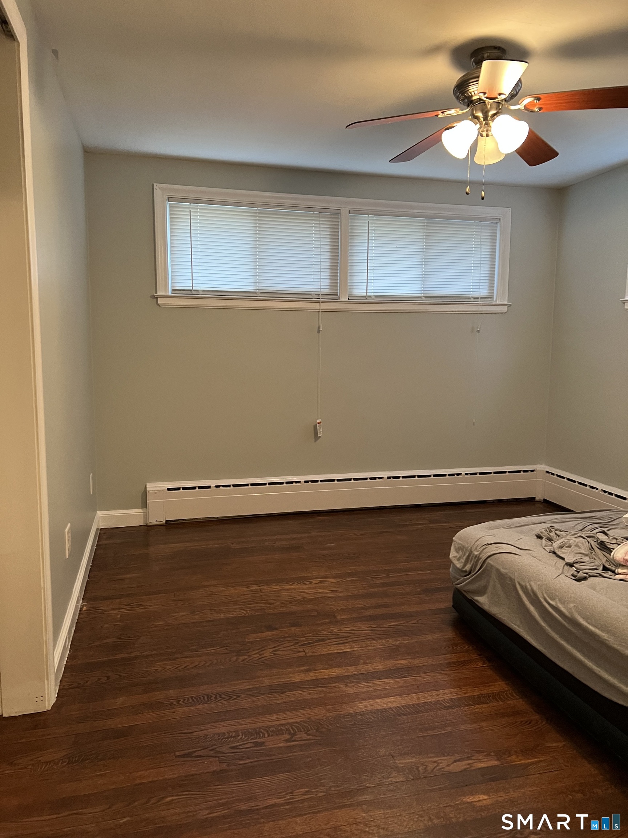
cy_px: 419
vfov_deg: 67.3
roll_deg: -1.7
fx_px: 629
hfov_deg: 53.1
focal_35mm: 26
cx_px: 314
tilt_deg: -8.1
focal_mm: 5.7
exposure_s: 1/60
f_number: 1.5
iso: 500
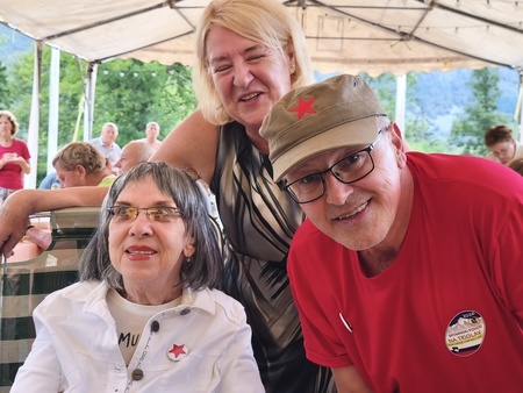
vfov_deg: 30.3
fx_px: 726
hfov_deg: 39.6
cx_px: 262
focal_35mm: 48
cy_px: 196
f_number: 1.65
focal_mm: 6.18
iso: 400
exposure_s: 1/100
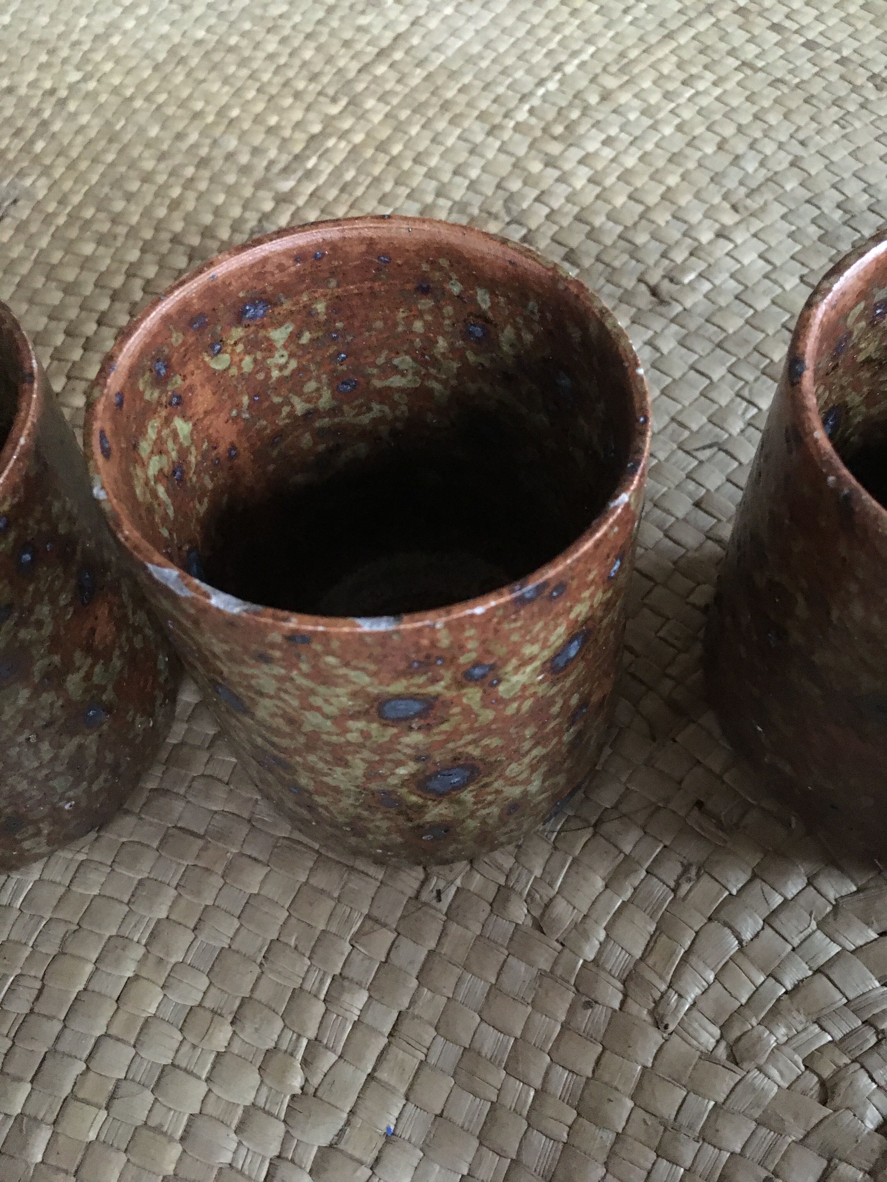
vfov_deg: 61.7
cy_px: 591
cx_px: 444
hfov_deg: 48.2
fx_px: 991
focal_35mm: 29
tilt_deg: -56.3
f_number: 2.2
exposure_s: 1/17
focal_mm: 4.15
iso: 640
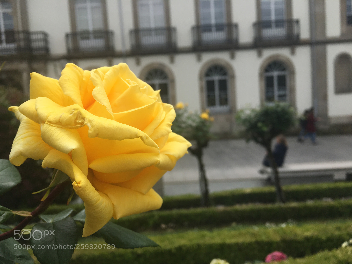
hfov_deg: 61.7
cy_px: 132
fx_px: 295
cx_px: 176
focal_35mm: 29
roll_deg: +3.2
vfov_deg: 48.2
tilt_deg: -5.5
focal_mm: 4.15
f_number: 2.2
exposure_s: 1/2331
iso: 25
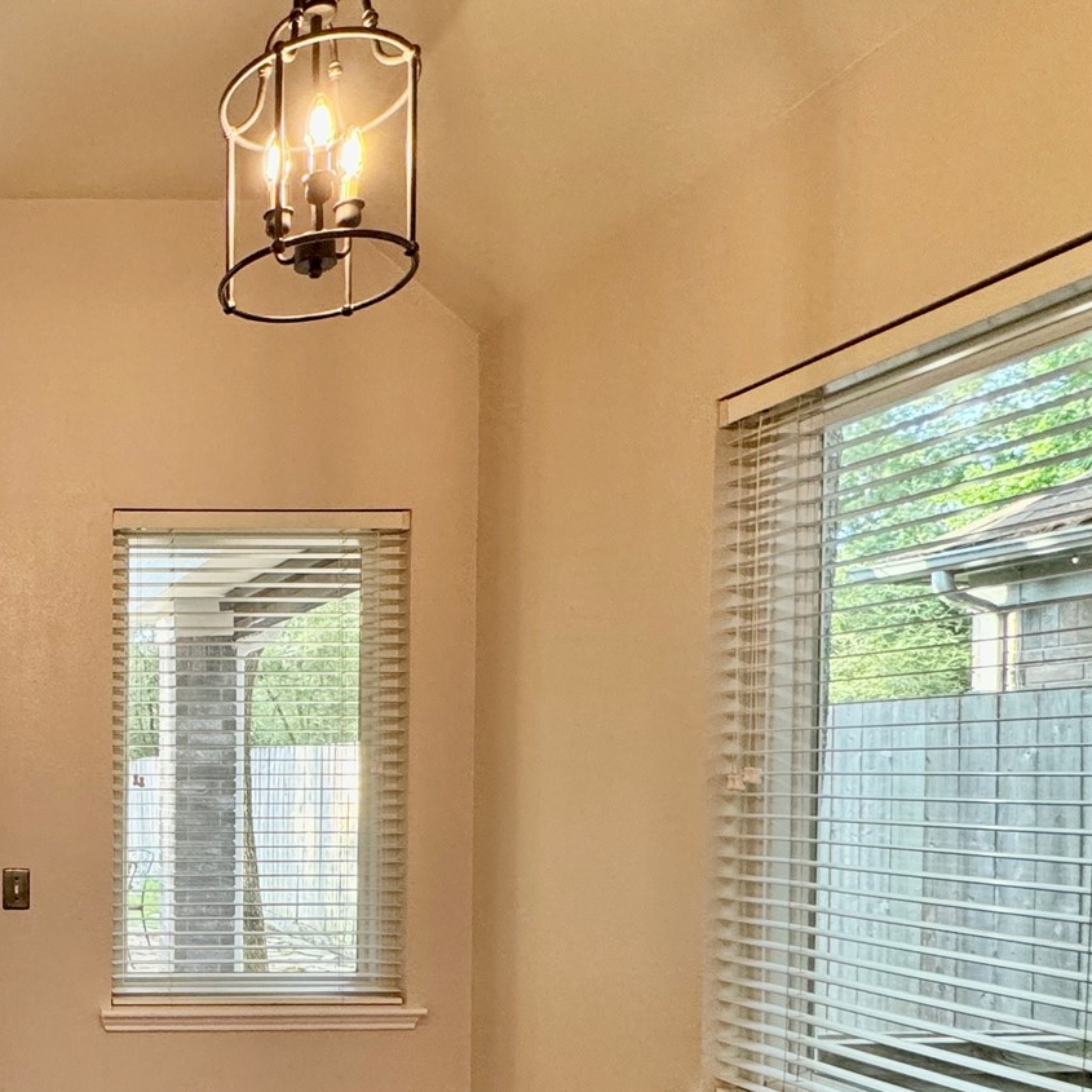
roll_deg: -0.1
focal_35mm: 30
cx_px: -97
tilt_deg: -1.6
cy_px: 799
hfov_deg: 42.8
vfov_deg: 52.0
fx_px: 1071
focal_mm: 2.22
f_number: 2.2
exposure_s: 1/120
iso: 250
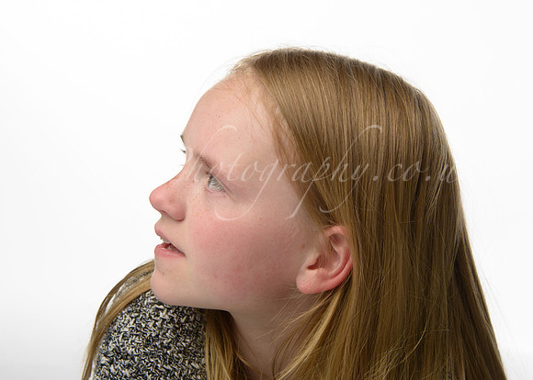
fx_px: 1750
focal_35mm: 116
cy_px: 192
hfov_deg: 17.3
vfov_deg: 12.4
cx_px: 292
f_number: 9
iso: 100
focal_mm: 100
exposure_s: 1/200
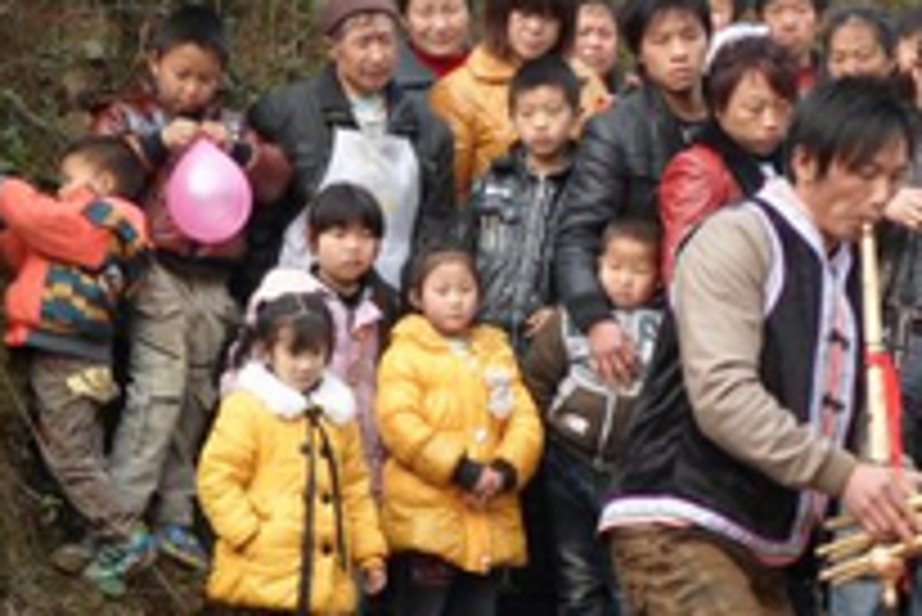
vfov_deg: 8.1
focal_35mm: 170
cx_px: 756
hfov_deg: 12.0
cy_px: 380
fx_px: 4357
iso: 80
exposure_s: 1/125
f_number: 4.1
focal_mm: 12
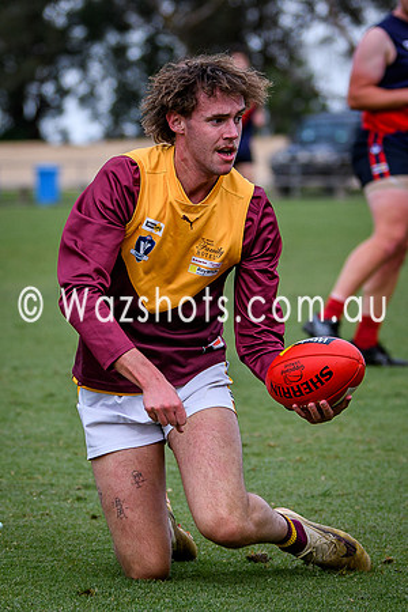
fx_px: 6342
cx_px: 127
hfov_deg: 3.7
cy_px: 323
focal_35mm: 373
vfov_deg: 5.5
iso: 160
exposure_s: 1/2000
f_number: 2.8
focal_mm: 100
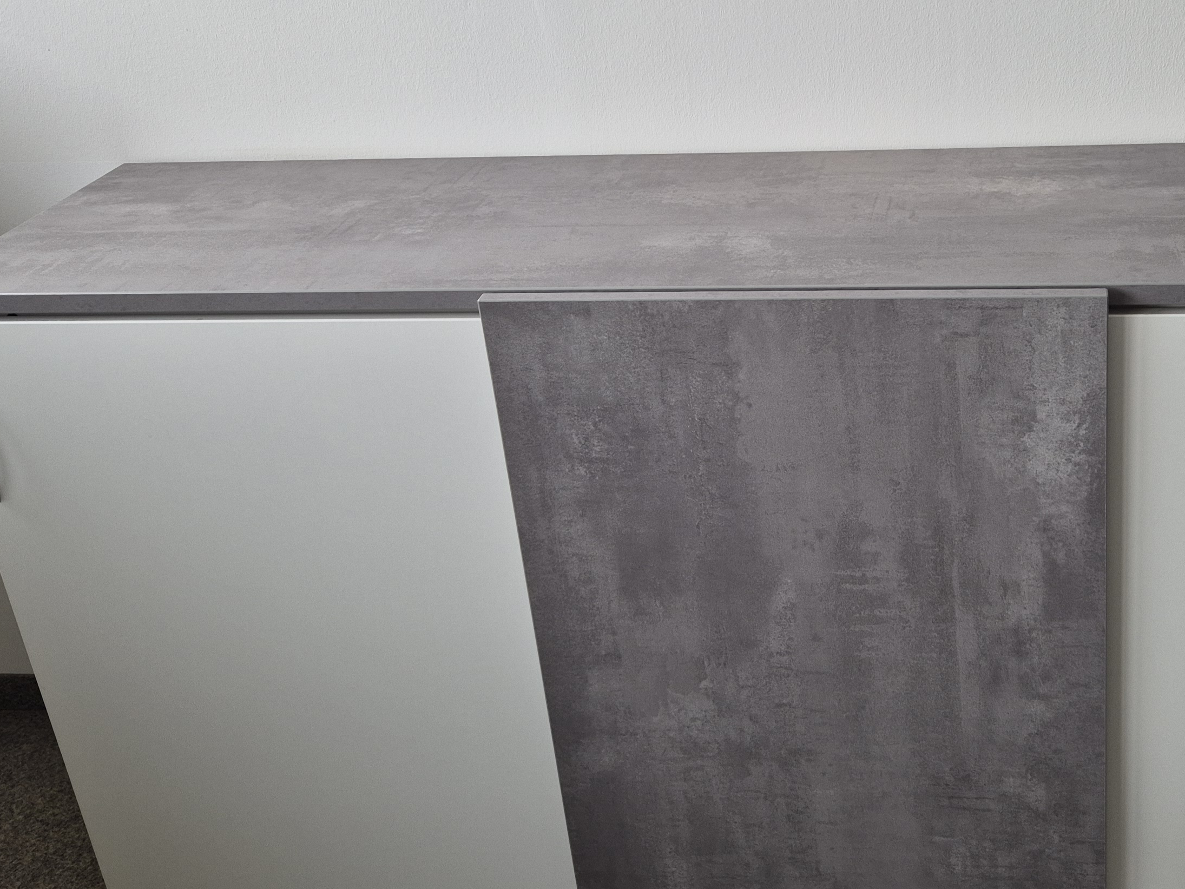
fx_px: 1438
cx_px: 840
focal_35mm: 42
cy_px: 248
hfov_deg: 43.8
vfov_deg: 33.8
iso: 64
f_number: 1.8
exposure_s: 1/180
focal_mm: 5.4
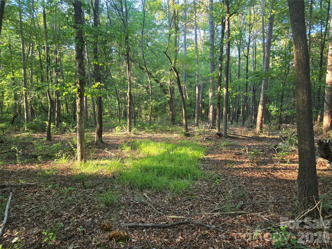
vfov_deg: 58.9
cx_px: 166
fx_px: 221
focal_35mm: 23
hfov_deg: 73.9
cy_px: 124
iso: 160
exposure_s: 1/180
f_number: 1.8
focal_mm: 5.4
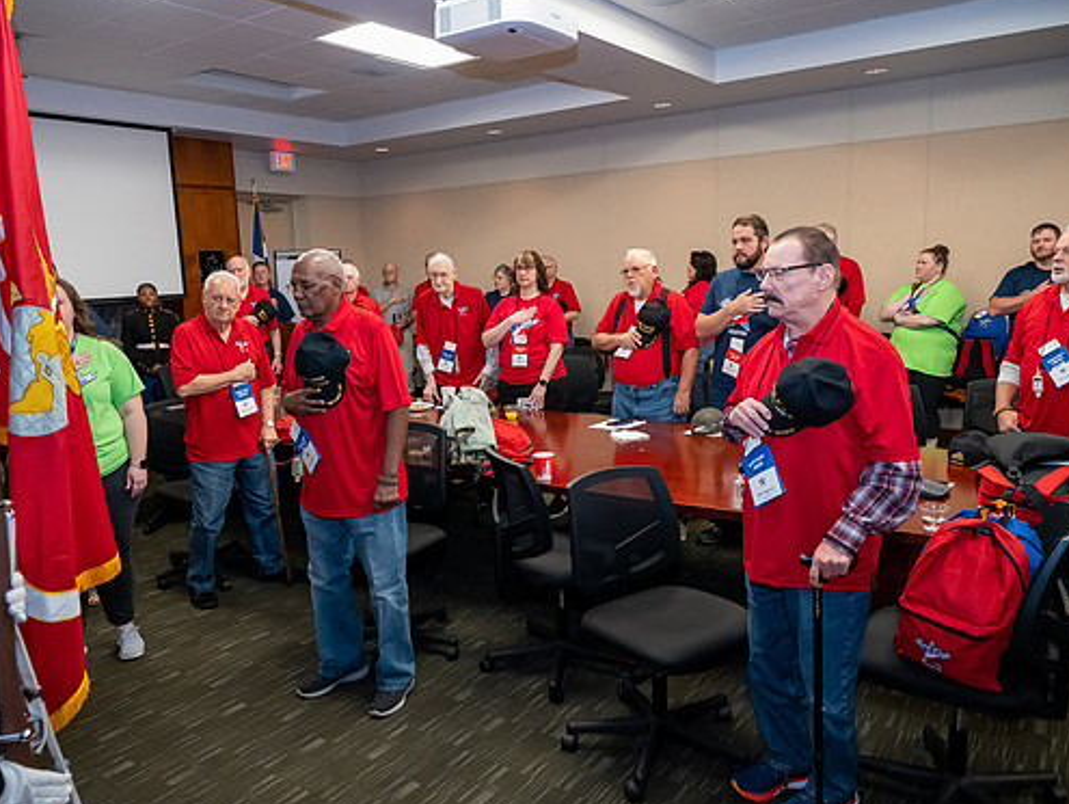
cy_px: 404
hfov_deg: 65.3
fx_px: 834
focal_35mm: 27
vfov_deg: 51.4
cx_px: 516
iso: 10000
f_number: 5
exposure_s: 1/160
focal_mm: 24
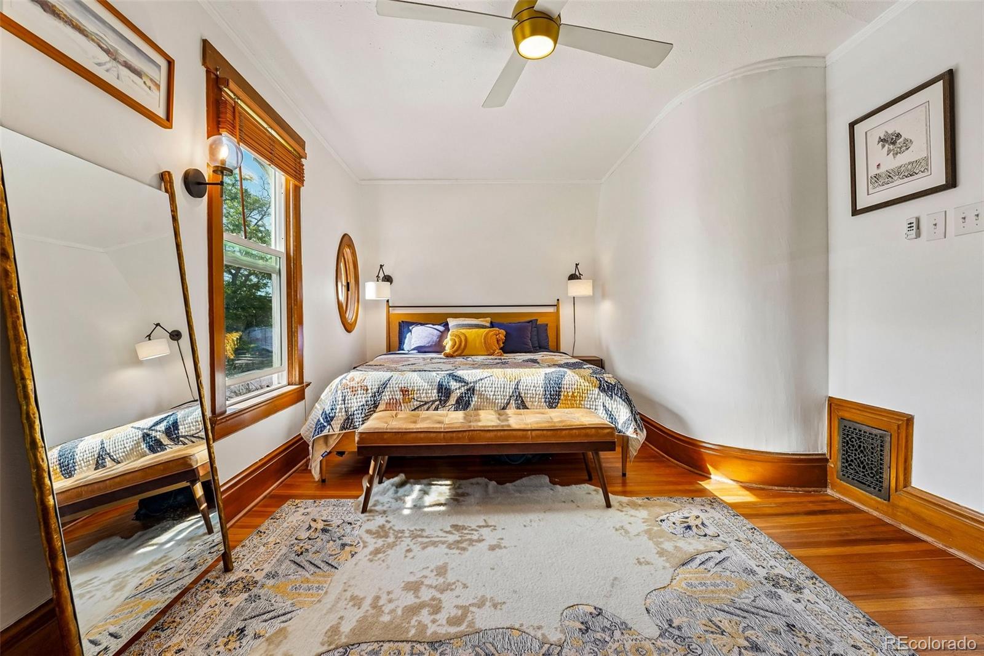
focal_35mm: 14
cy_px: 328
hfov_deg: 104.3
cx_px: 492
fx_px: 383
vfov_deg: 81.2
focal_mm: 14
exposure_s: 1/30
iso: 160
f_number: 8
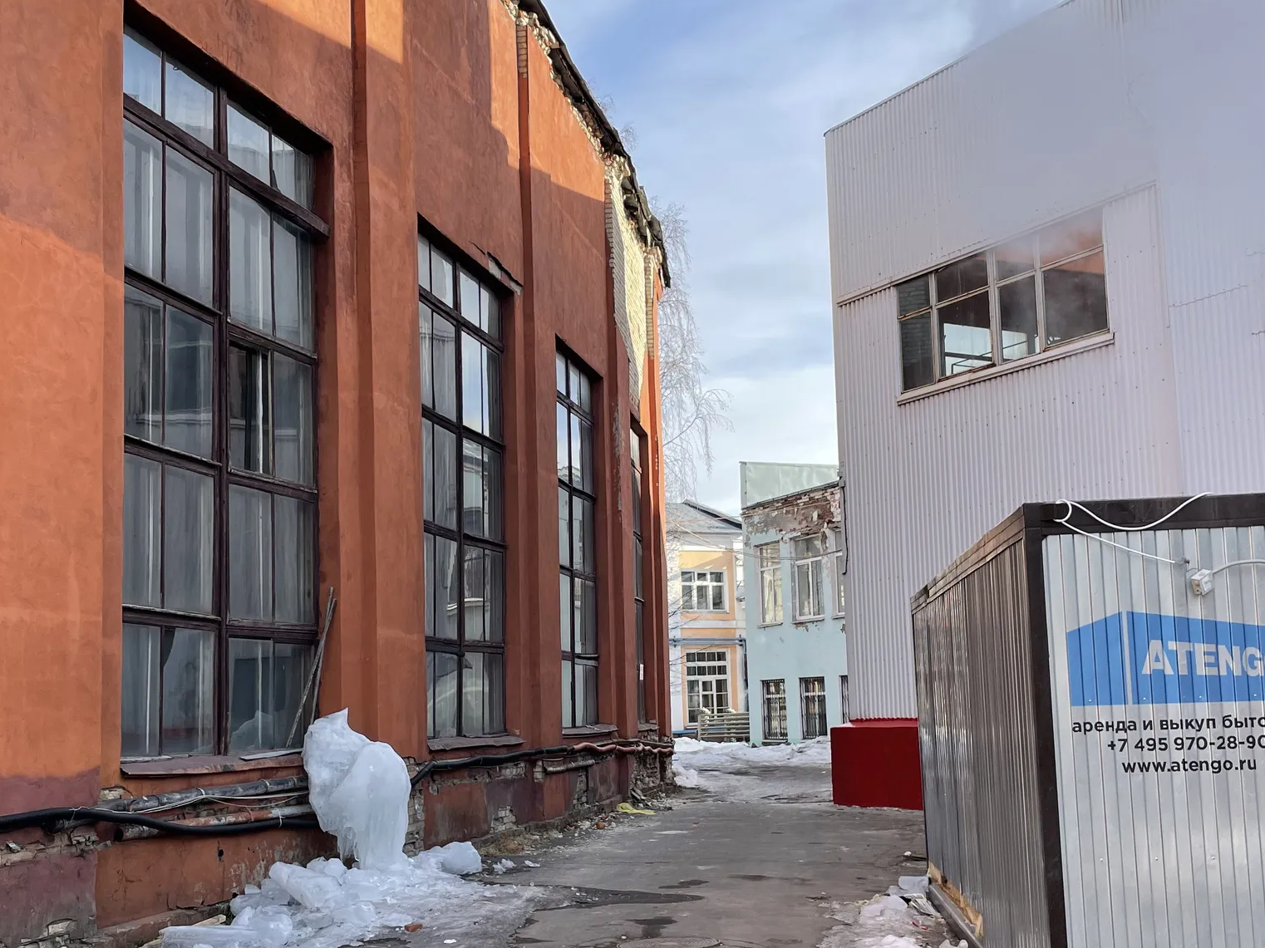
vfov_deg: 35.0
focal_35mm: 41
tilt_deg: +6.3
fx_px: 1498
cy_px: 589
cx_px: 610
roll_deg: +1.5
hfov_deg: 45.8
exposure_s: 1/744
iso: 32
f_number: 1.6
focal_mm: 4.2
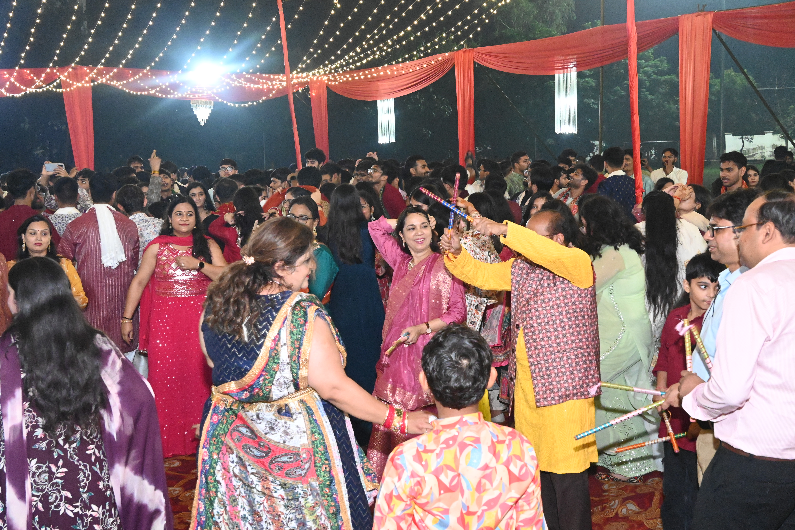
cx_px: 398
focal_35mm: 45
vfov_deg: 29.9
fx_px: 994
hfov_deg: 43.6
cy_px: 265
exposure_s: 1/80
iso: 8000
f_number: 7.1
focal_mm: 30
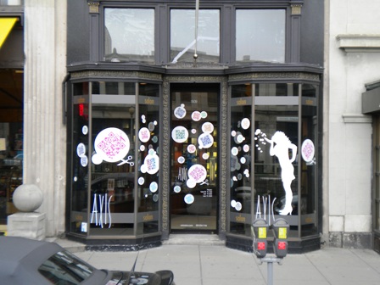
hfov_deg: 36.8
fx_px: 571
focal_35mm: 52
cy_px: 142
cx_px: 190
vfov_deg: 28.0
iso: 80
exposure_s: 1/75
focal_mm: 9.3
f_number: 3.9
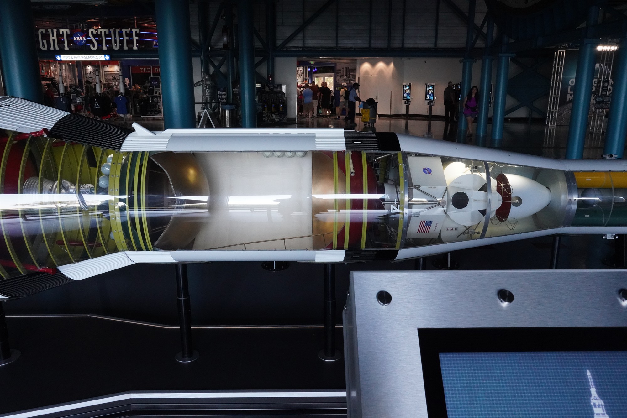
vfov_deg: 46.4
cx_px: 314
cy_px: 209
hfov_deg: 65.5
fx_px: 488
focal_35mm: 28
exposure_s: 1/80
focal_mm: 28
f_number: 20
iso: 8000
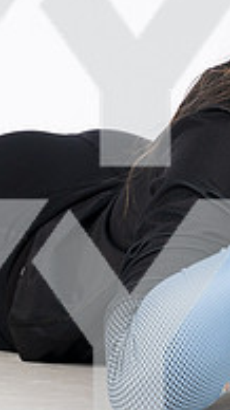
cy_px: 86
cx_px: 221
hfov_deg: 5.2
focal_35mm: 235
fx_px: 2550
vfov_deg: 9.2
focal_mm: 64
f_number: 7.1
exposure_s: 1/250
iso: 200
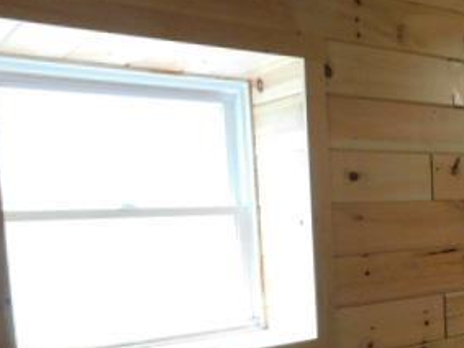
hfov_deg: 34.3
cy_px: 305
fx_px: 697
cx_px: 436
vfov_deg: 27.1
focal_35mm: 52
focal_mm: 4
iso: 400
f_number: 3
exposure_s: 1/15
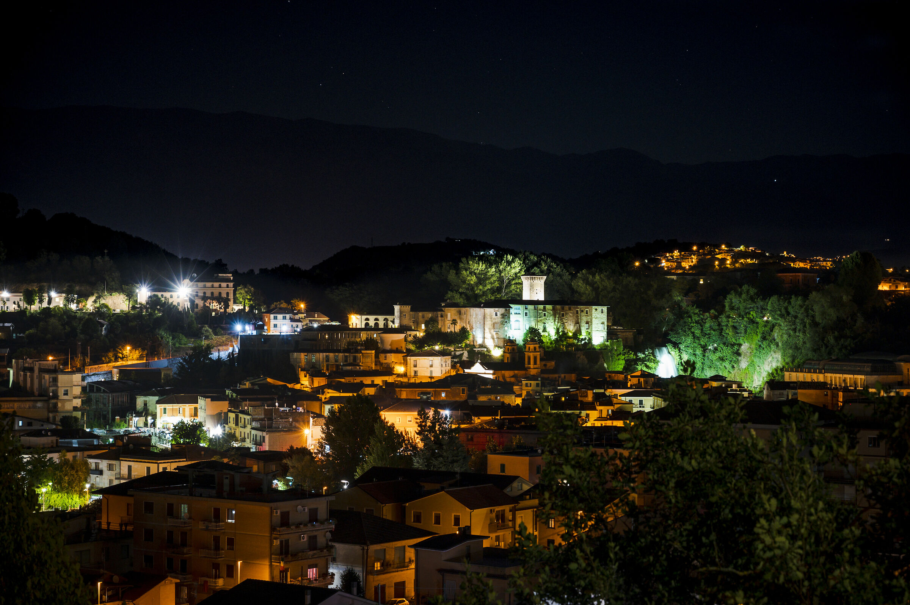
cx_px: 455
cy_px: 302
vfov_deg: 19.4
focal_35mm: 70
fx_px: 1768
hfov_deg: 28.9
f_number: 5
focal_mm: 70
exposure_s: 1.6
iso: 800
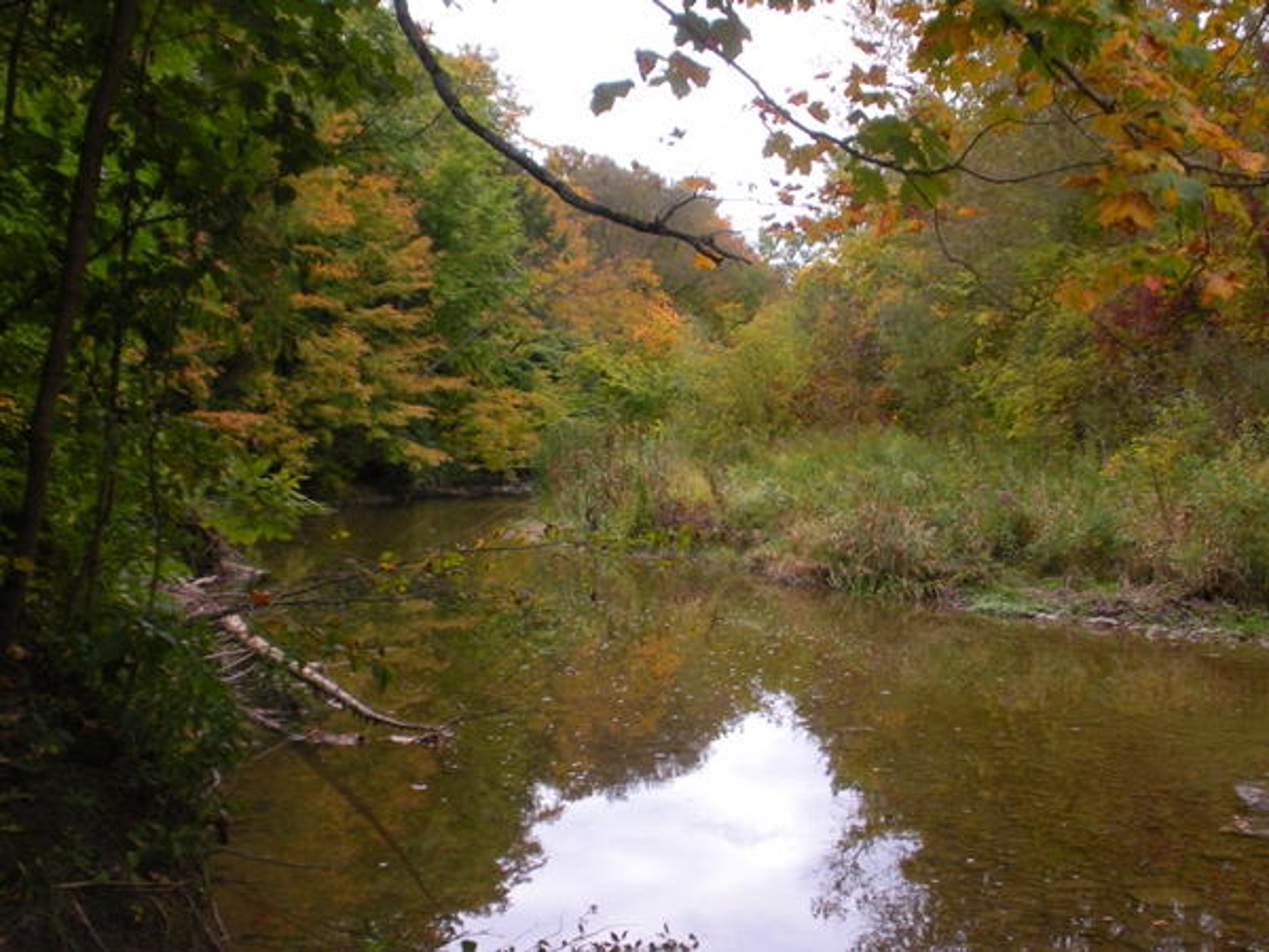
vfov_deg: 32.9
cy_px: 476
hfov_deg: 42.9
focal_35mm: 44
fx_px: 1613
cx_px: 634
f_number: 4
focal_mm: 7.7
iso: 64
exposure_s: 1/61.1
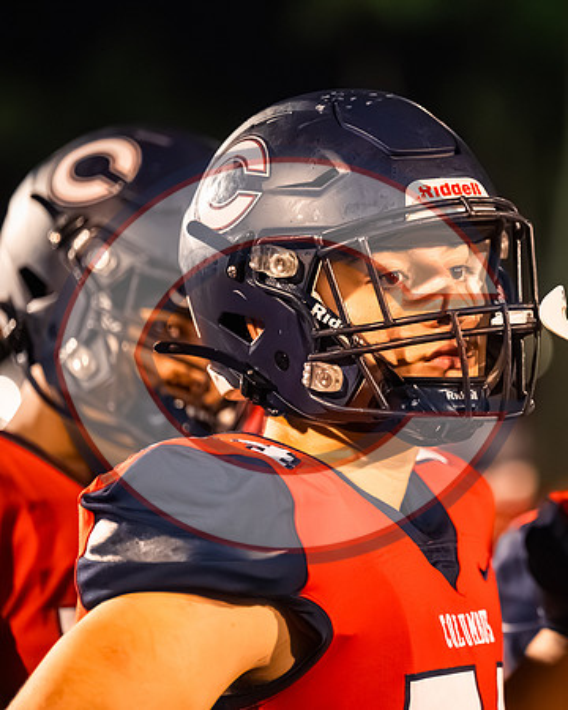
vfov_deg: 8.0
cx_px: 480
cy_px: 339
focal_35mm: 243
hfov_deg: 6.4
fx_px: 5098
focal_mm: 165
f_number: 2.8
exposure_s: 1/1250
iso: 20000
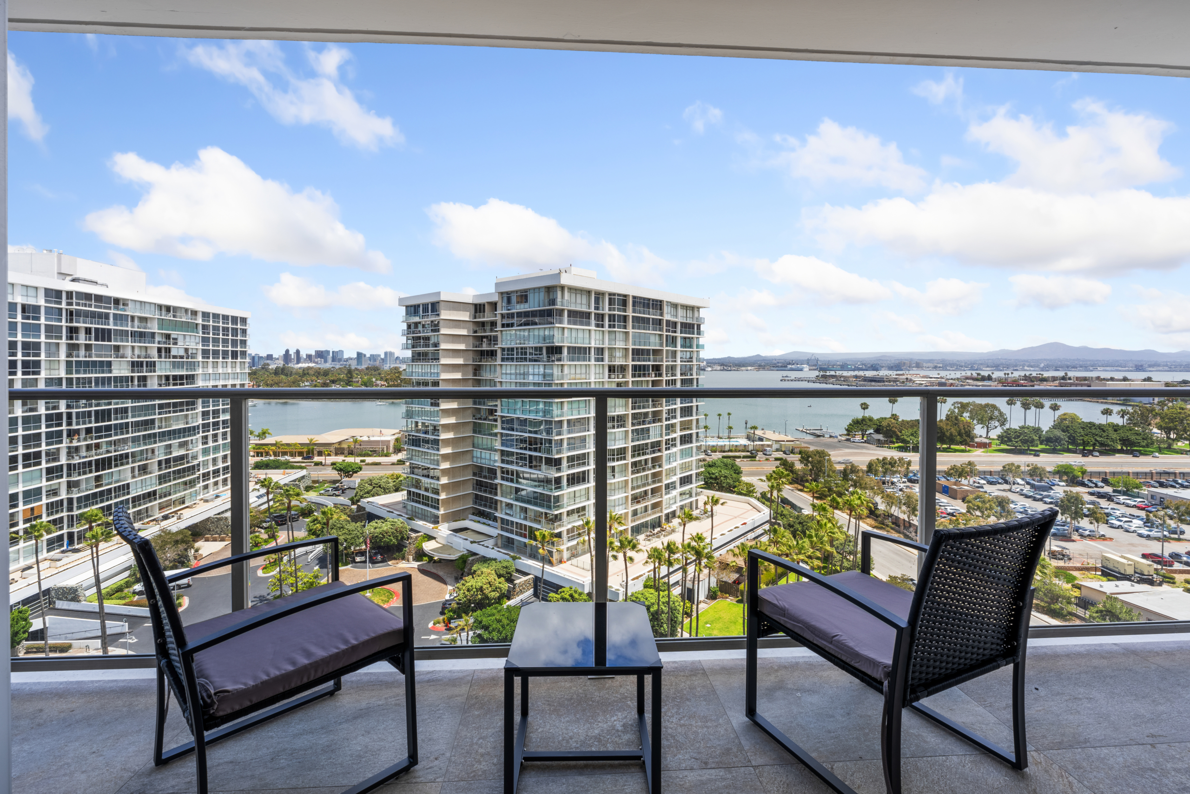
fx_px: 529
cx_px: 595
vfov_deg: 73.8
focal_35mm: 16
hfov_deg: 96.7
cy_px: 397
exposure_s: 1/30
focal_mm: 16
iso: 50
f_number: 10
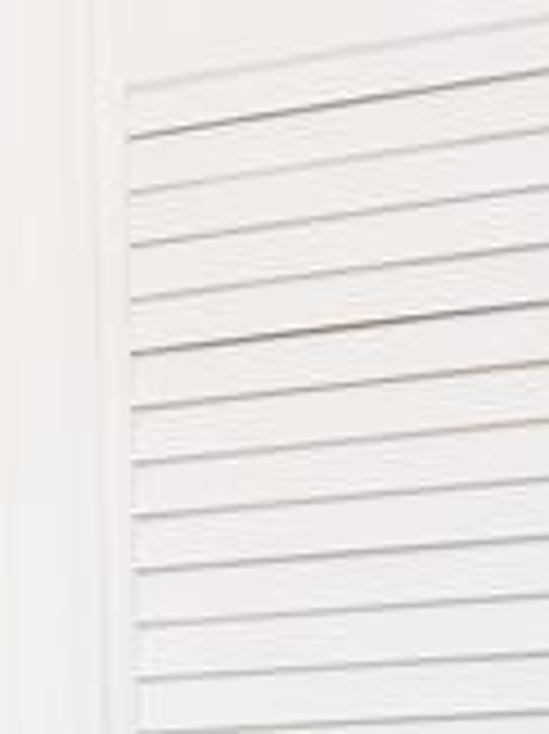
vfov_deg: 18.1
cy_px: 889
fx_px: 2181
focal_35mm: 103
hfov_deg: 10.5
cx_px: -1058
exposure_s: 1/60
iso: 800
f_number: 13
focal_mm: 17
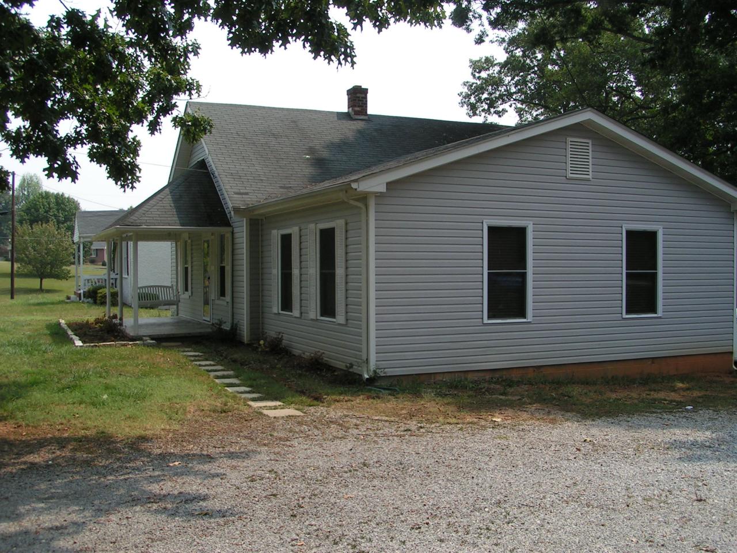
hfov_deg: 49.0
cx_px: 368
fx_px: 809
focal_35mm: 38
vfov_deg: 37.7
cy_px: 276
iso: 50
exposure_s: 1/320
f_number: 5.6
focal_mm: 5.8
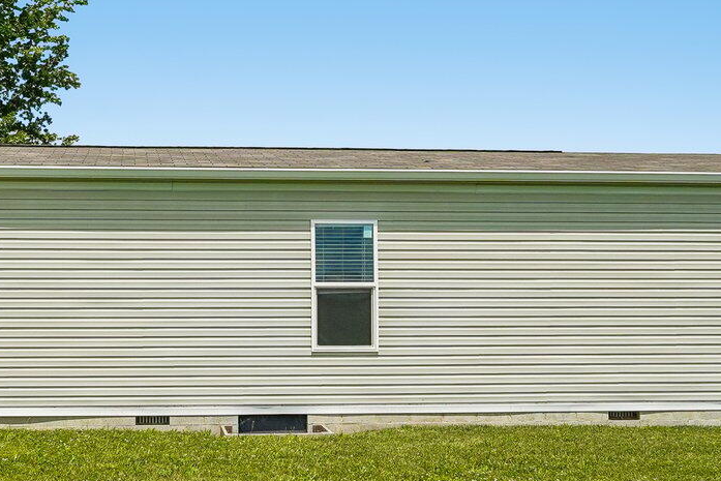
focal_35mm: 48
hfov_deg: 39.9
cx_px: 203
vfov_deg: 27.8
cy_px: 265
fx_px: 971
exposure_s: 1/1000
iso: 100
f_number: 8
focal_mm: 16.5
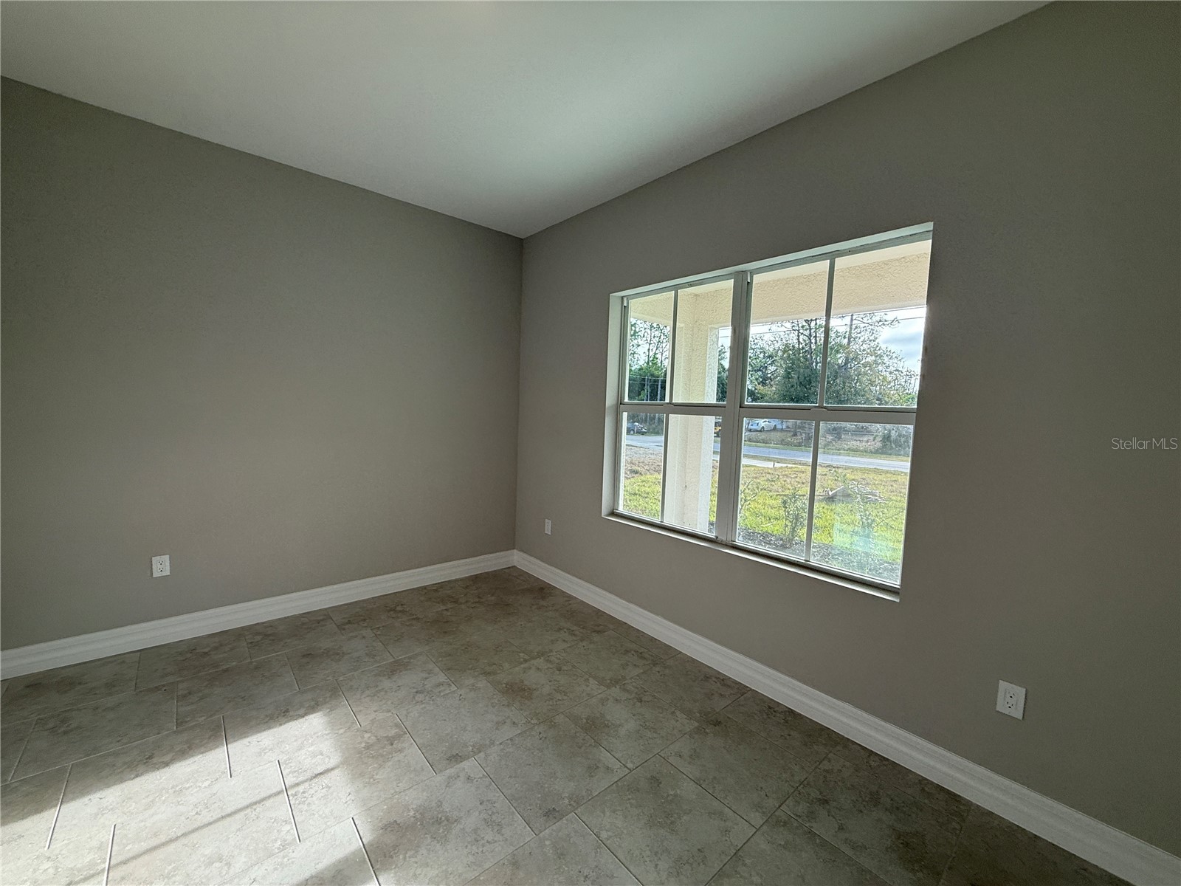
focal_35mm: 14
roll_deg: -2.2
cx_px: 590
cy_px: 443
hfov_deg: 102.1
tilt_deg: -4.1
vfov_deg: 85.7
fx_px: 478
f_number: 2.2
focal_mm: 2.22
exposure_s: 1/200
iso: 64
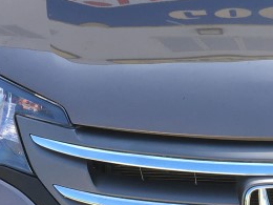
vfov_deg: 13.0
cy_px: 100
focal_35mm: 114
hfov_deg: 17.0
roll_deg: -0.9
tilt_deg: -16.5
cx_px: 248
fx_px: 899
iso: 25
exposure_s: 1/228
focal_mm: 4.15
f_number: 2.2
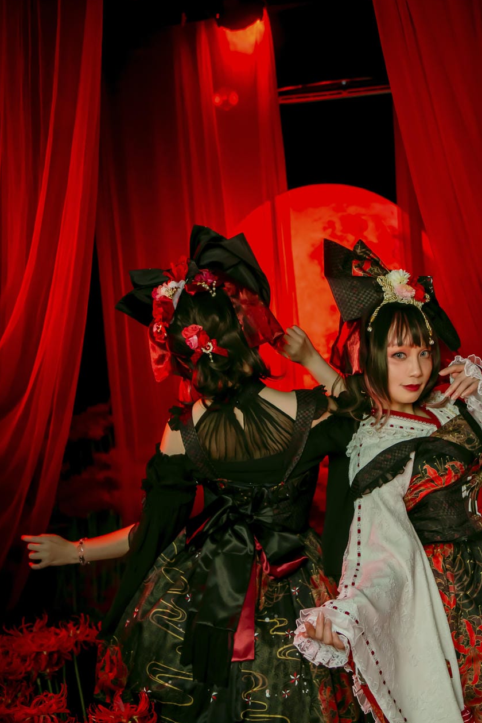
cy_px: 397
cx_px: 313
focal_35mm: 50
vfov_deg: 39.6
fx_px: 1004
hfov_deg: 26.9
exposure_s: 1/200
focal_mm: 35
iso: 640
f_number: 2.5
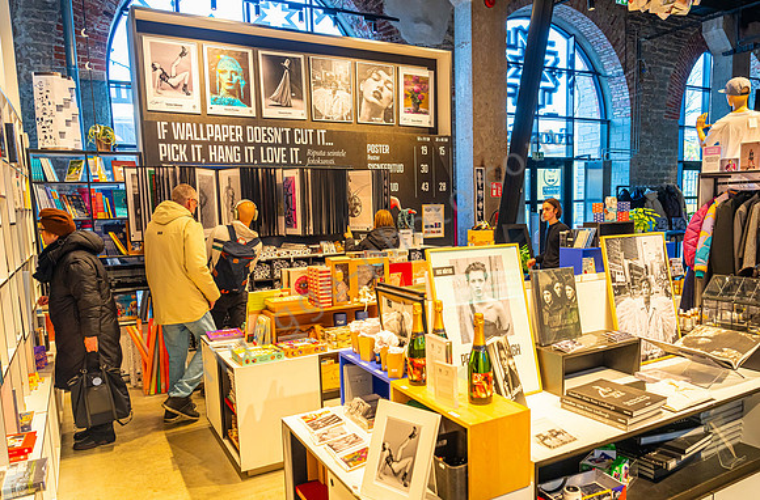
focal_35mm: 27
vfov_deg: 47.8
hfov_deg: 67.8
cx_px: 422
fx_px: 563
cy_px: 281
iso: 500
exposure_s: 1/125
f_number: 3.5
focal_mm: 24
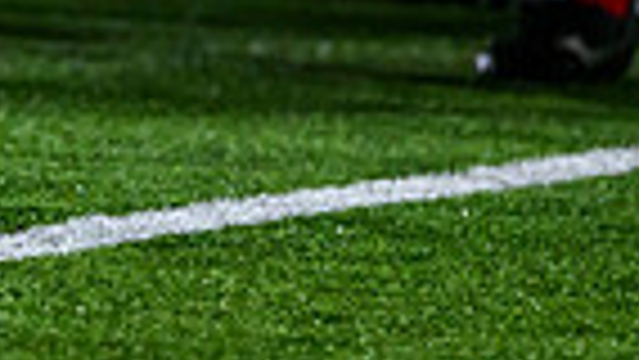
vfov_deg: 1.2
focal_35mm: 1025
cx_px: -463
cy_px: -227
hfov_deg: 2.1
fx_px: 17374
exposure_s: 1/1600
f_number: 3.5
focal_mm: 200
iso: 5000
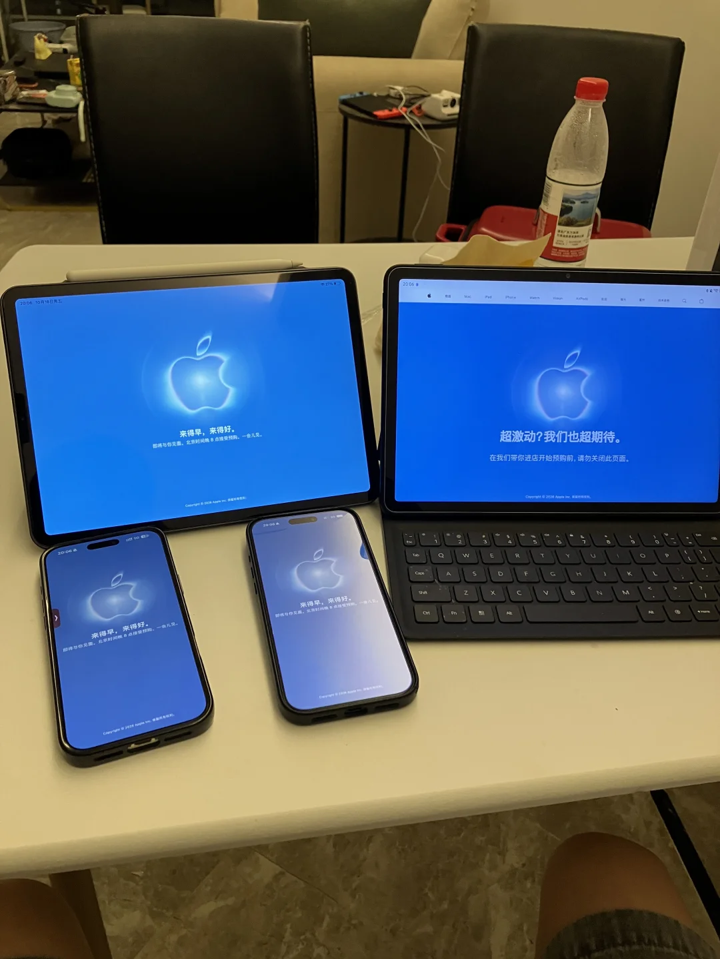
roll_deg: -4.0
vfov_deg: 63.4
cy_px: 480
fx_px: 777
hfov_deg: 49.7
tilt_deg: -36.9
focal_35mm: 28
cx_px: 360
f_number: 1.8
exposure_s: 1/60
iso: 125
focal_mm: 3.99
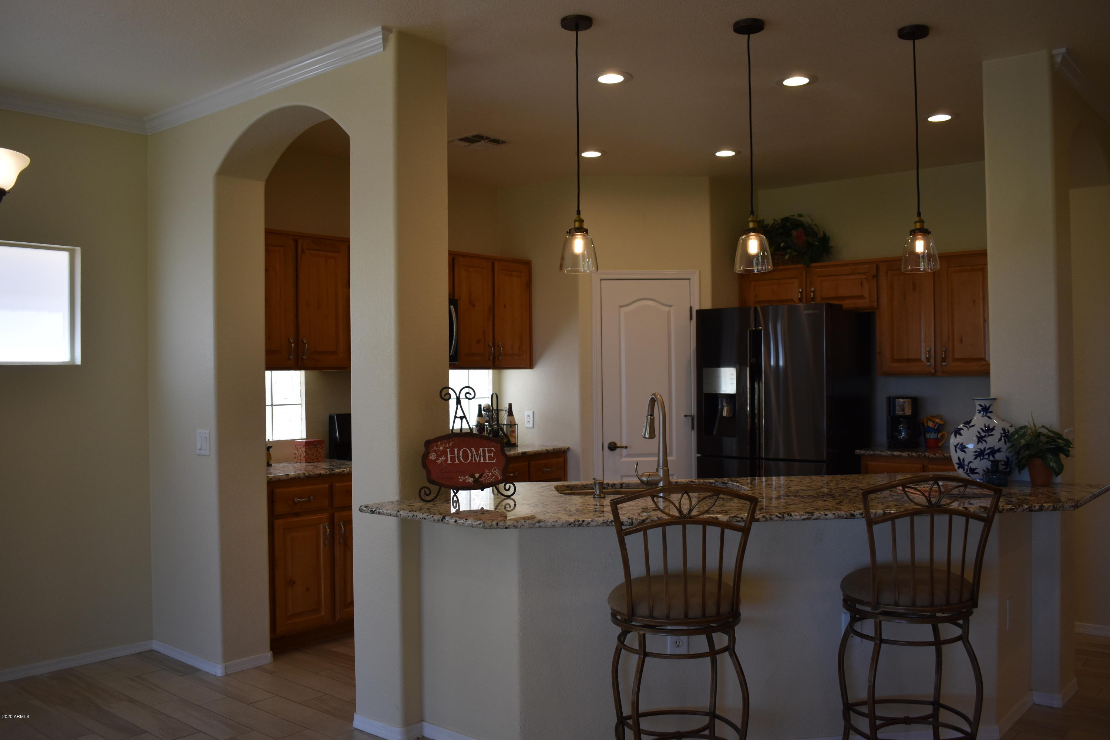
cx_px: 555
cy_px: 370
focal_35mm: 30
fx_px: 925
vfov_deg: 43.6
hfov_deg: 61.9
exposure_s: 1/250
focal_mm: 20
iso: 400
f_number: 3.8
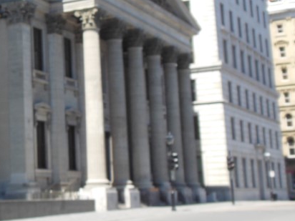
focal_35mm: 82
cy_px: 45
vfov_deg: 17.8
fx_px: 699
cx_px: 5
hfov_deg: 22.9
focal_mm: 6
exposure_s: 1/500
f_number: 3.5
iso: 125
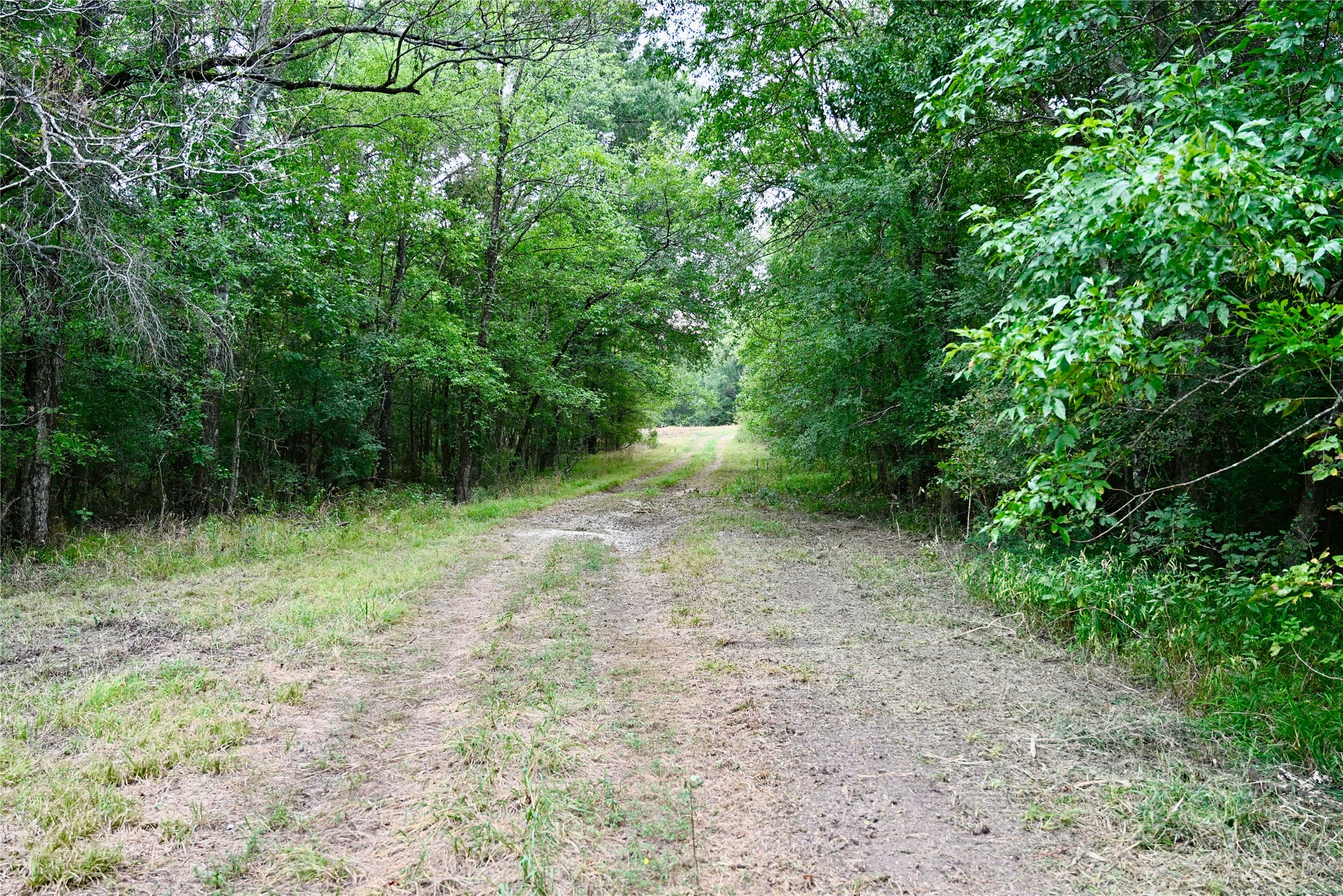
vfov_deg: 40.5
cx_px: 672
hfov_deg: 58.0
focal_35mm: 32
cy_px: 448
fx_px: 1212
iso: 500
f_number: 4
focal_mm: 32.5
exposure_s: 1/125
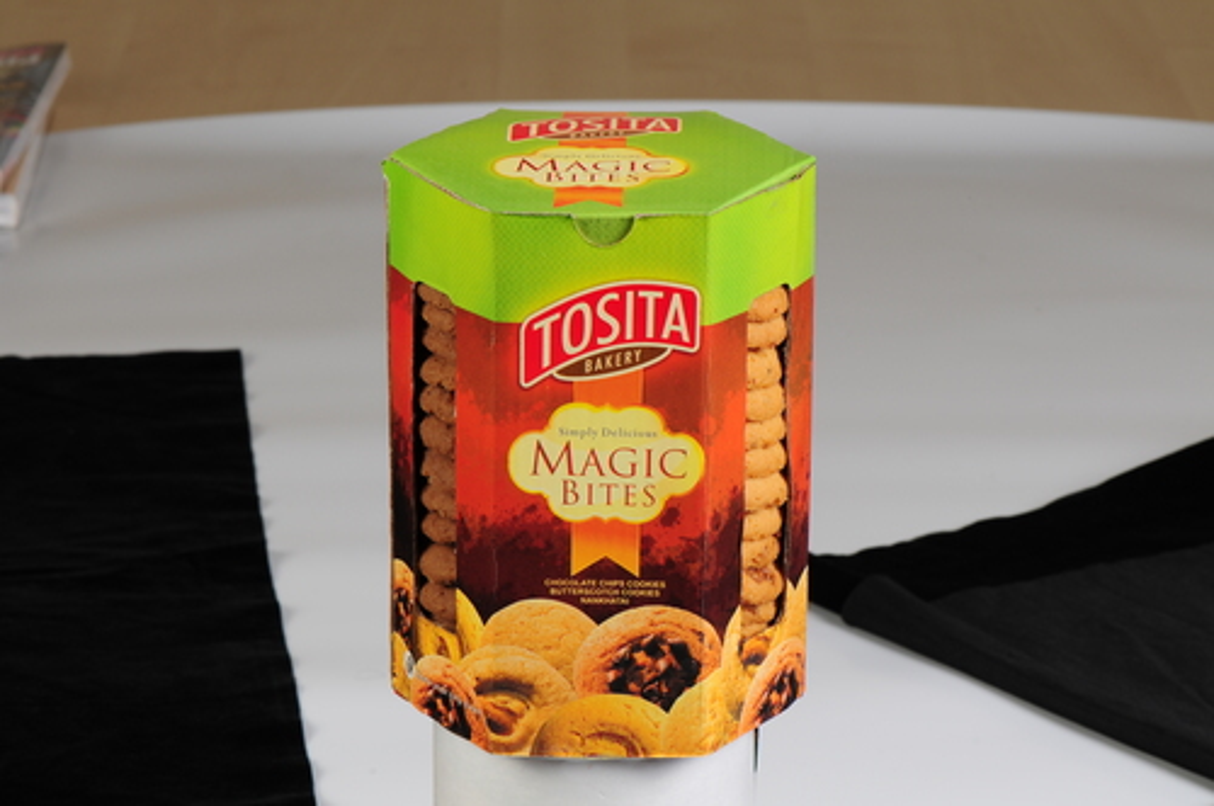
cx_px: 607
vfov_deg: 8.7
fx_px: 5304
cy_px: 403
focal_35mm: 158
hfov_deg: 13.1
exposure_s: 1/160
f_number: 18
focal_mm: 105
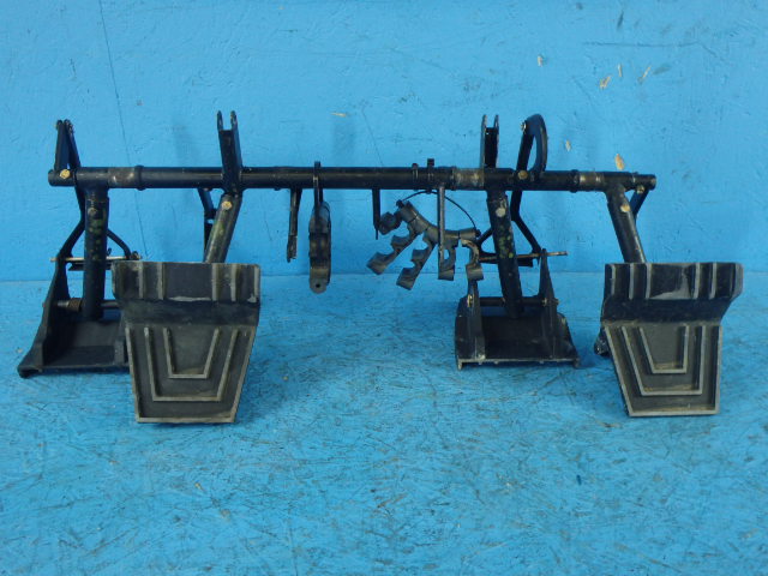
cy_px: 288
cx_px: 384
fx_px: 621
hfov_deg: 63.4
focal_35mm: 28
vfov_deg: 49.7
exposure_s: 1/30
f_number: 3.9
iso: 250
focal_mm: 5
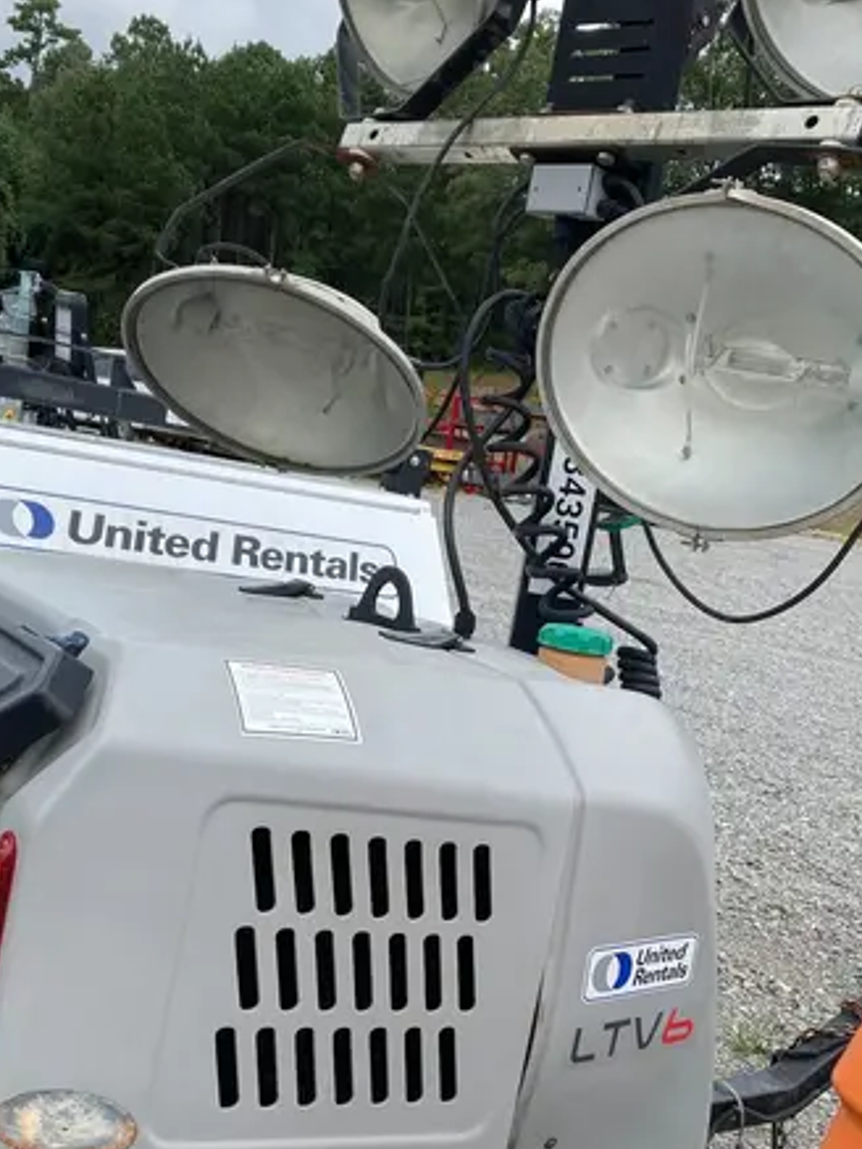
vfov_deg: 40.3
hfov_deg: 30.8
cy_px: 688
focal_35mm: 47
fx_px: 1560
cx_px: 365
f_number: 1.8
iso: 20
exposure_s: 1/1021
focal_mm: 3.99
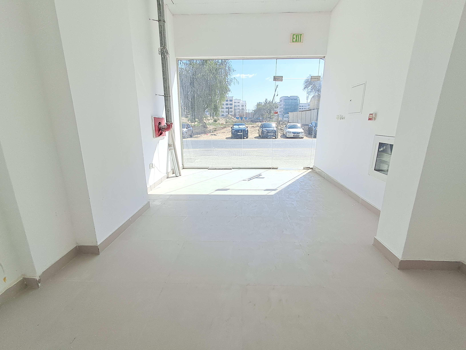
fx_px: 215
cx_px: 233
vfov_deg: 78.1
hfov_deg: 94.5
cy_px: 175
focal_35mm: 16
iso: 40
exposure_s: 1/1009
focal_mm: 1.64
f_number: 2.2
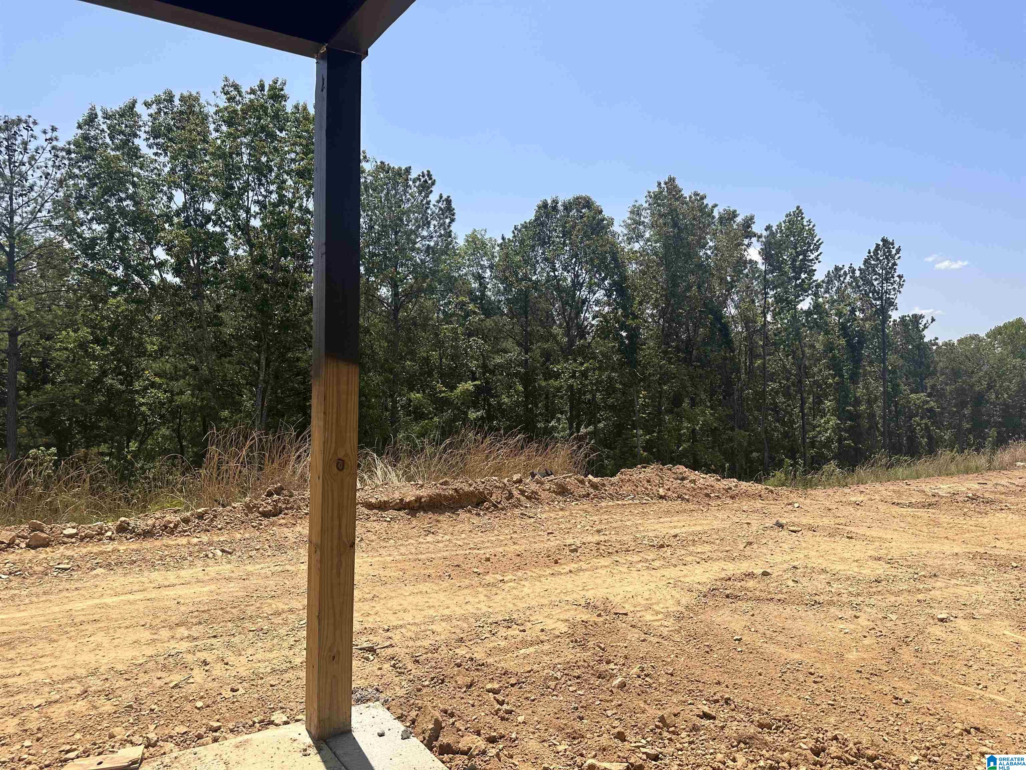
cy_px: 385
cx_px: 513
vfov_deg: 56.8
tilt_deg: -1.0
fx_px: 711
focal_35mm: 24
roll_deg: -0.5
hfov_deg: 71.6
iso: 80
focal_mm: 6.86
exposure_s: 1/4762
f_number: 1.78
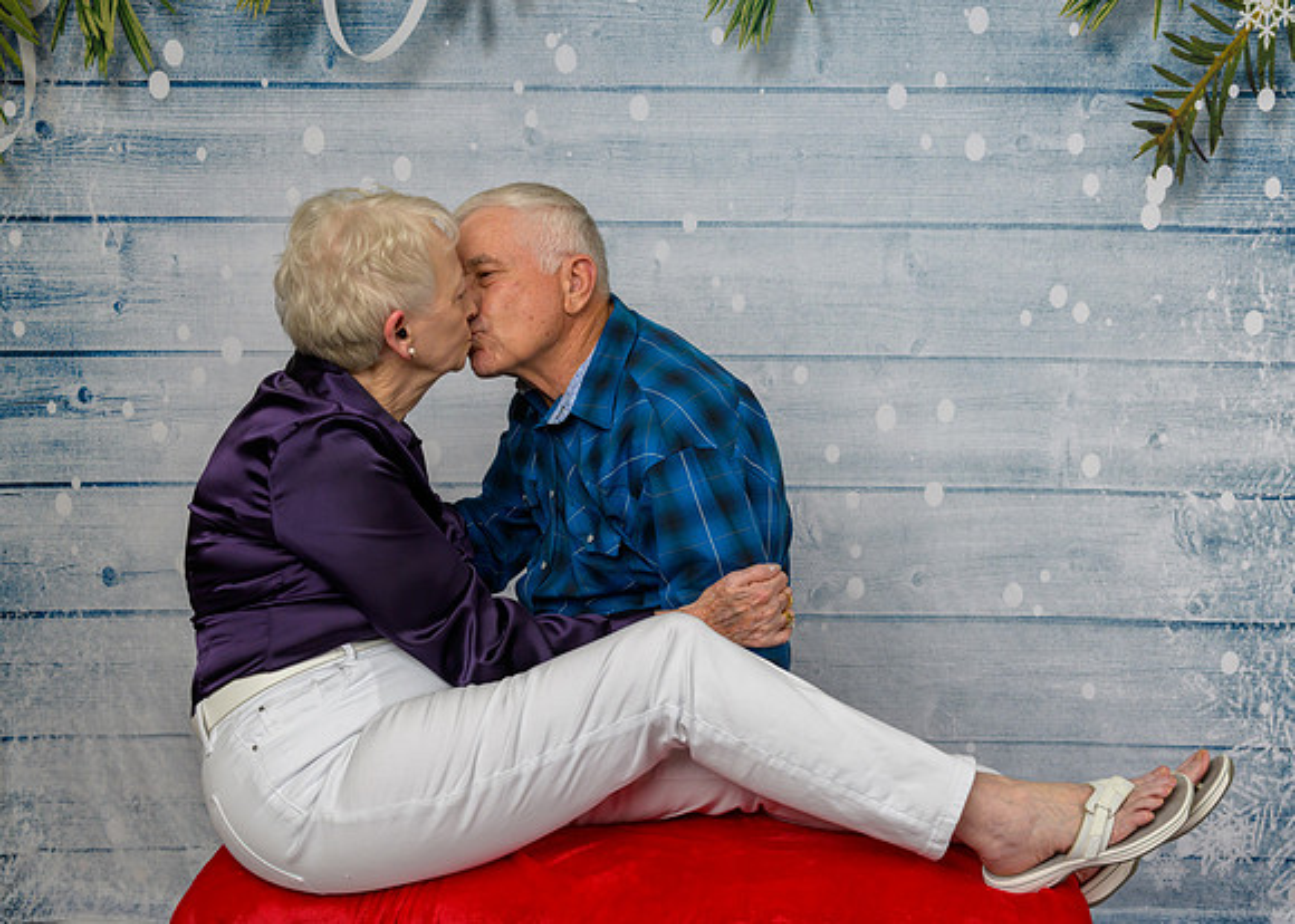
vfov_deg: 33.6
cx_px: 696
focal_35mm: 42
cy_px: 483
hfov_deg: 45.8
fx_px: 1531
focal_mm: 35
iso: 400
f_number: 10
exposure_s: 1/125
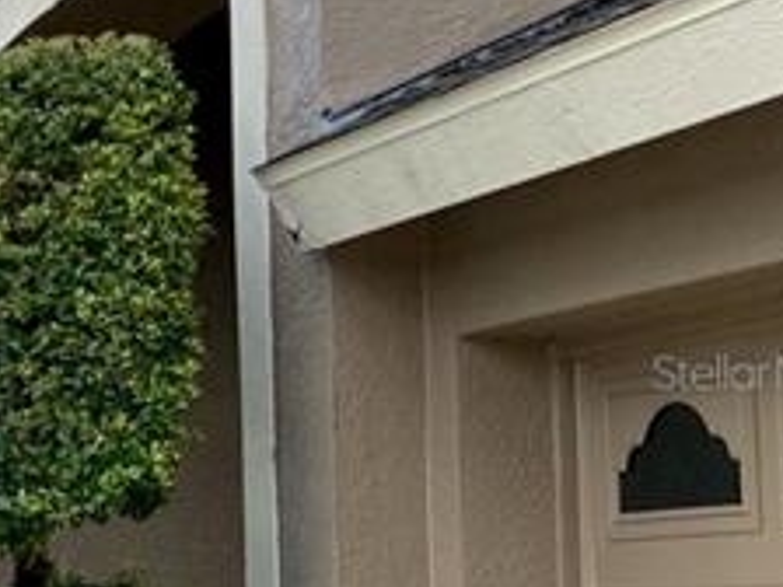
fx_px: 2692
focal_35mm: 119
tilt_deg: +5.7
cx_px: -926
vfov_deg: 12.4
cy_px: 372
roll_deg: -1.5
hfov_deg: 13.4
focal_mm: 4.25
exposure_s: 1/912
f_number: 1.8
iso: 32
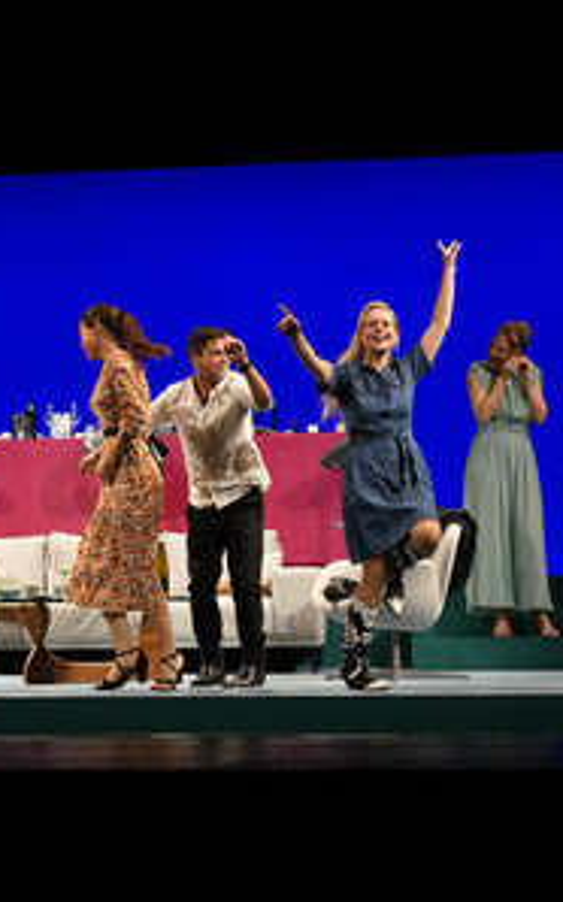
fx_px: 1745
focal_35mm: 71
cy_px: 451
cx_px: 11
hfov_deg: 17.9
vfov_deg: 29.0
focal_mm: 46
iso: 1600
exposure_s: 1/250
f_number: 5.6
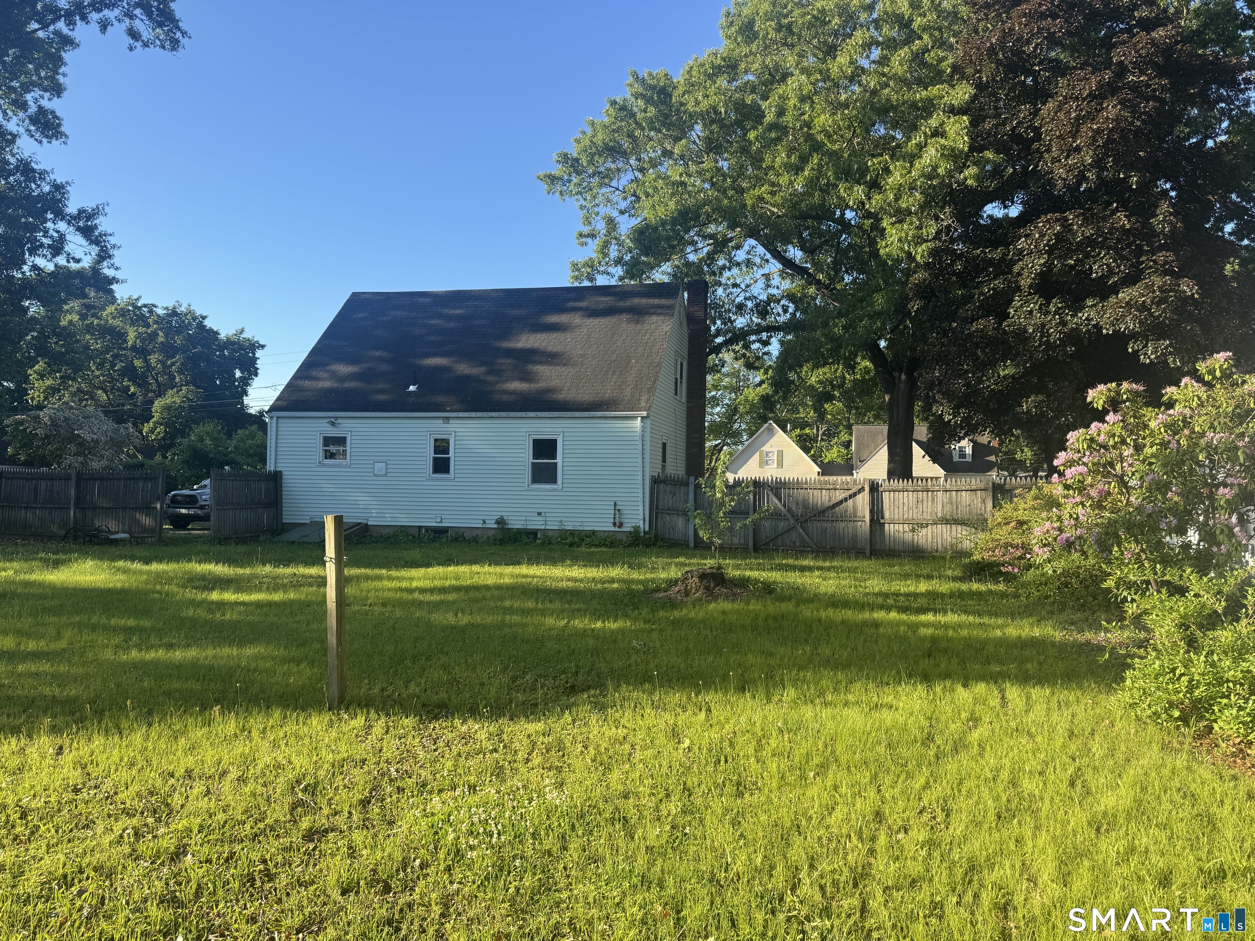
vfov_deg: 56.8
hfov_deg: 71.6
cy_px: 470
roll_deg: -1.2
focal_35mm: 24
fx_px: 870
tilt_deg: +0.1
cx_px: 628
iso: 80
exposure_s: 1/1311
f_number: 1.78
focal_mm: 6.76
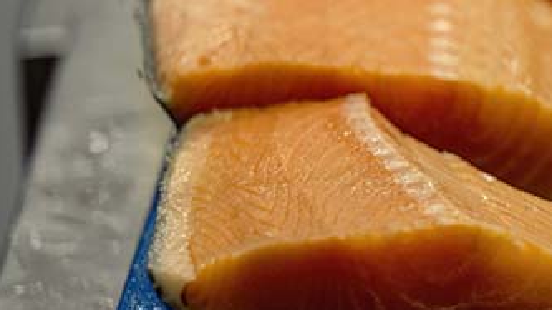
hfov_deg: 5.3
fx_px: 5969
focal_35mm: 408
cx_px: 763
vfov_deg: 3.0
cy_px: 25
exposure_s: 1/200
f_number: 2.8
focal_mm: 135
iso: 500
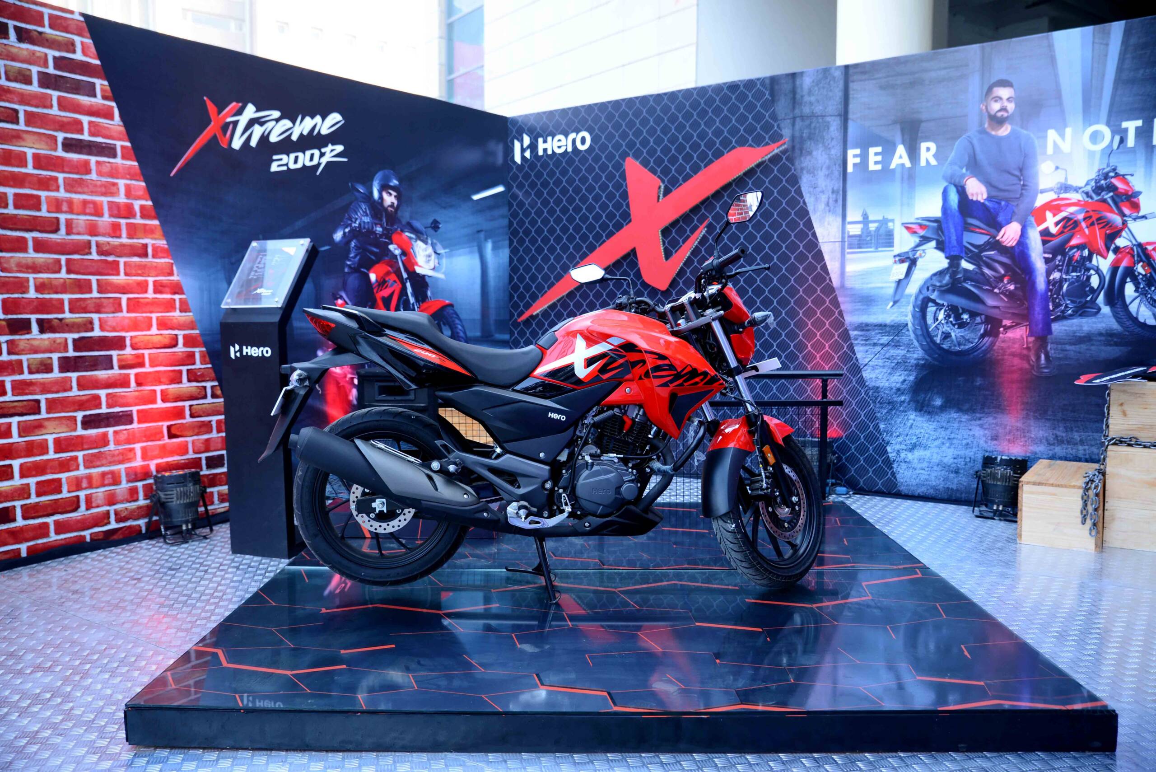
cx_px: 578
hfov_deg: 61.9
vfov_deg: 43.6
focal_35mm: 30
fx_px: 964
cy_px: 386
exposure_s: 1/125
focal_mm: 30
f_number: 3.2
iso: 250
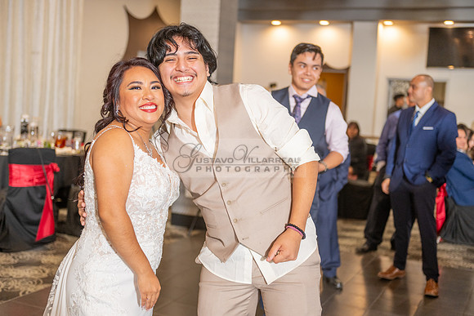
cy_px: 158
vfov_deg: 28.1
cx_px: 237
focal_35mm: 48
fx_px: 632
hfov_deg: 41.1
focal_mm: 48
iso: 800
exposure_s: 1/125
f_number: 2.8
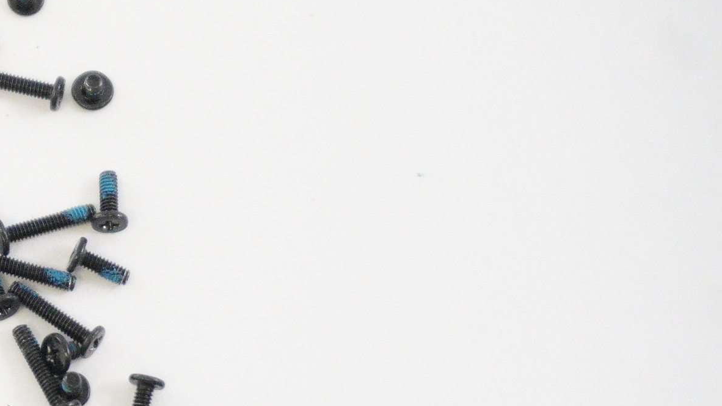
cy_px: 304
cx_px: -29
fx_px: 3178
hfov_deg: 12.8
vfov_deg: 7.3
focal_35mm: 166
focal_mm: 50
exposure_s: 1/320
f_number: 5.6
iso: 8000
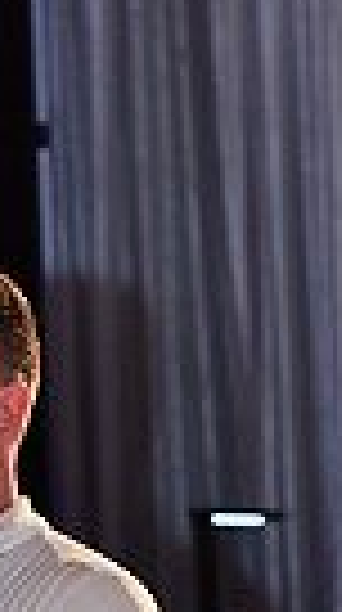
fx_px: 9057
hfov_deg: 2.2
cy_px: 986
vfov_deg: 3.8
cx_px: -358
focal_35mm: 559
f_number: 5
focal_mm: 125
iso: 2000
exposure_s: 1/250
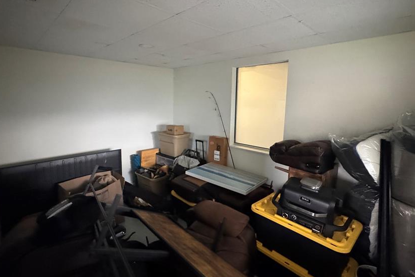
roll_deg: -1.4
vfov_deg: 67.2
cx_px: 194
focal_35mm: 18
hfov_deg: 89.9
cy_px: 124
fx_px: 207
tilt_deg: -7.9
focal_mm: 2.22
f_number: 2.2
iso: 1250
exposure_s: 1/60
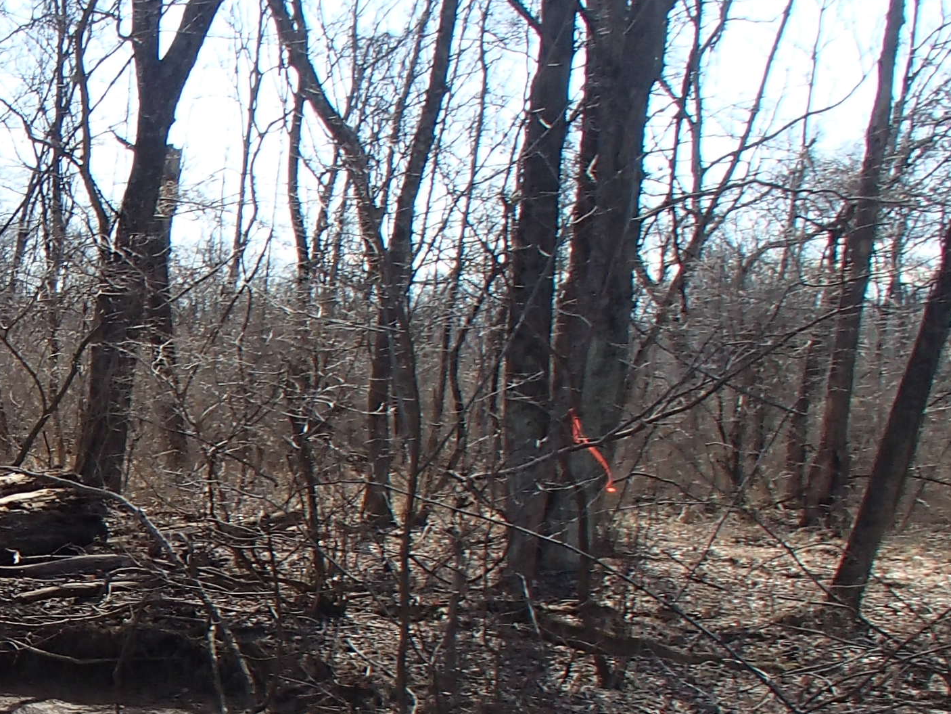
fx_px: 2171
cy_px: 596
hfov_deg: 22.8
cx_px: -177
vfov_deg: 18.5
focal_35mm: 79
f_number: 3.9
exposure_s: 1/320
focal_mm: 5
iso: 100
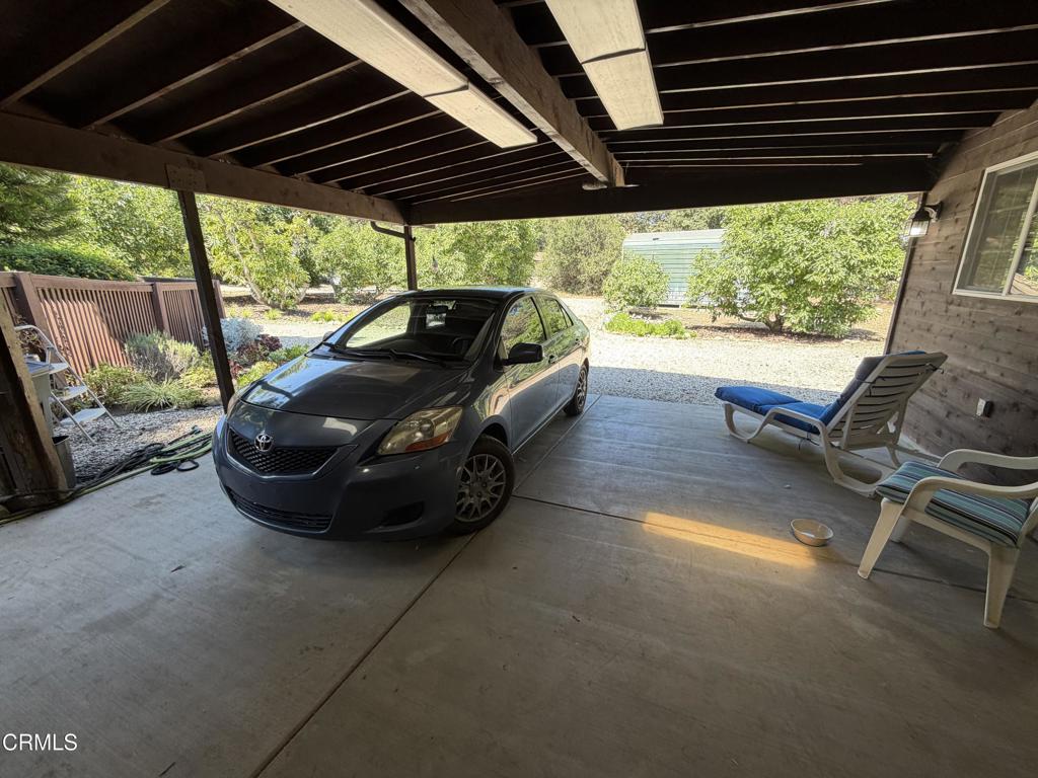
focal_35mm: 14
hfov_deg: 102.1
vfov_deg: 85.7
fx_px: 420
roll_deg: +2.0
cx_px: 519
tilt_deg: -14.6
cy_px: 389
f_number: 2.2
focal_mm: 2.22
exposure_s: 1/121
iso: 50
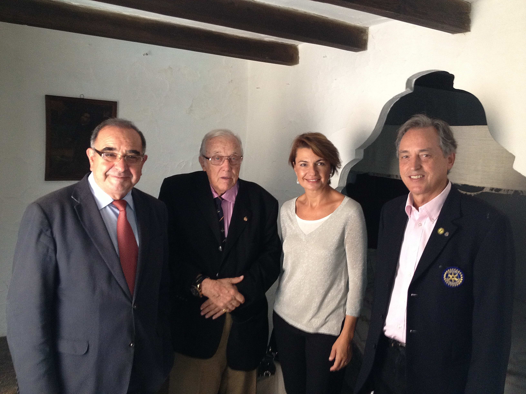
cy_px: 197
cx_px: 263
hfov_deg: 52.6
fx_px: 532
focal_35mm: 35
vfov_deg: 40.7
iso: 160
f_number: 2.4
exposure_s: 1/20
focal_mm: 4.28
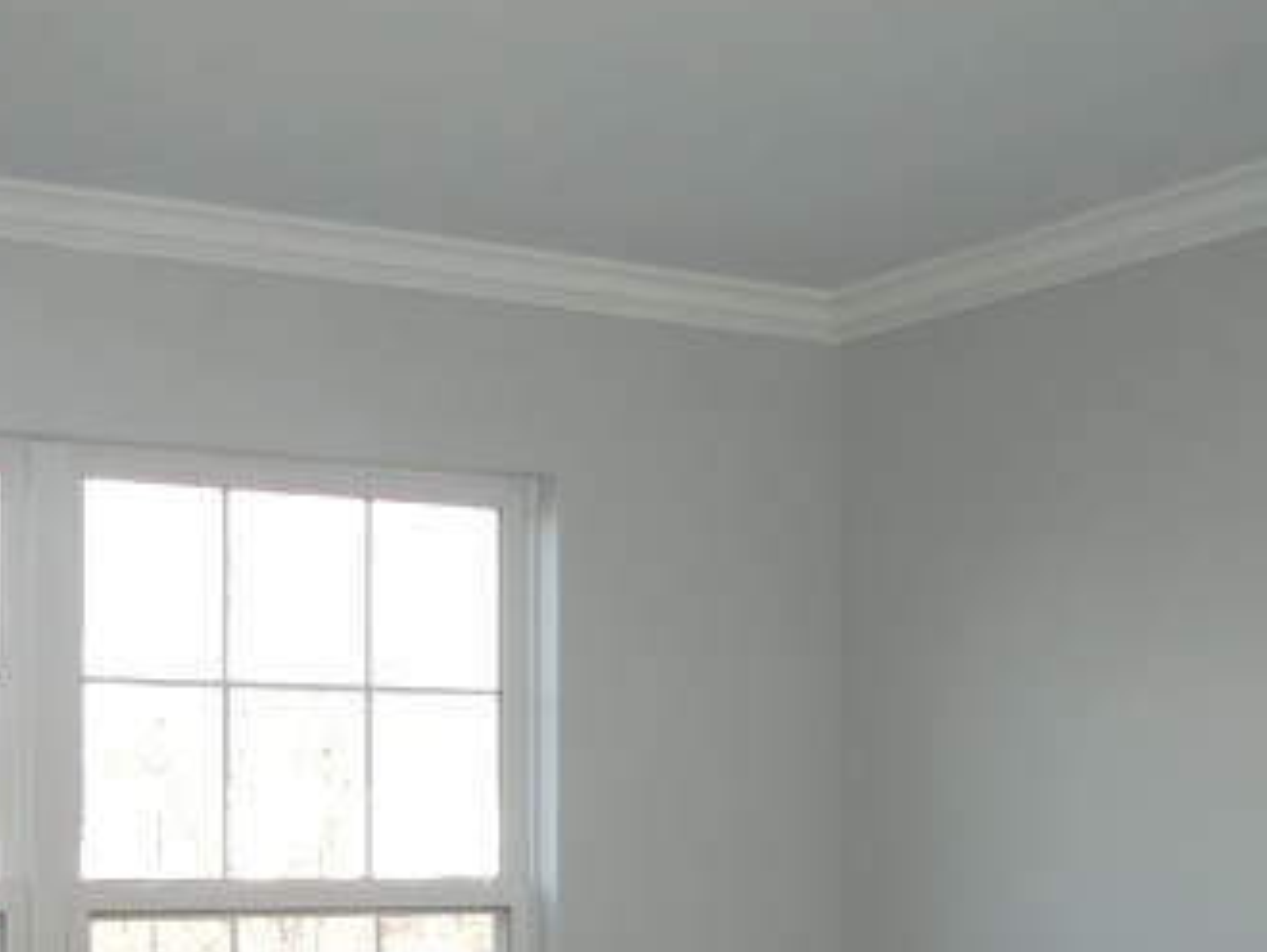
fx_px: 2271
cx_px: 564
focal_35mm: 62
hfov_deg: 31.1
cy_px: 841
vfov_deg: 23.1
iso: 80
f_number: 2.9
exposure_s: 1/200
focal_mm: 5.7
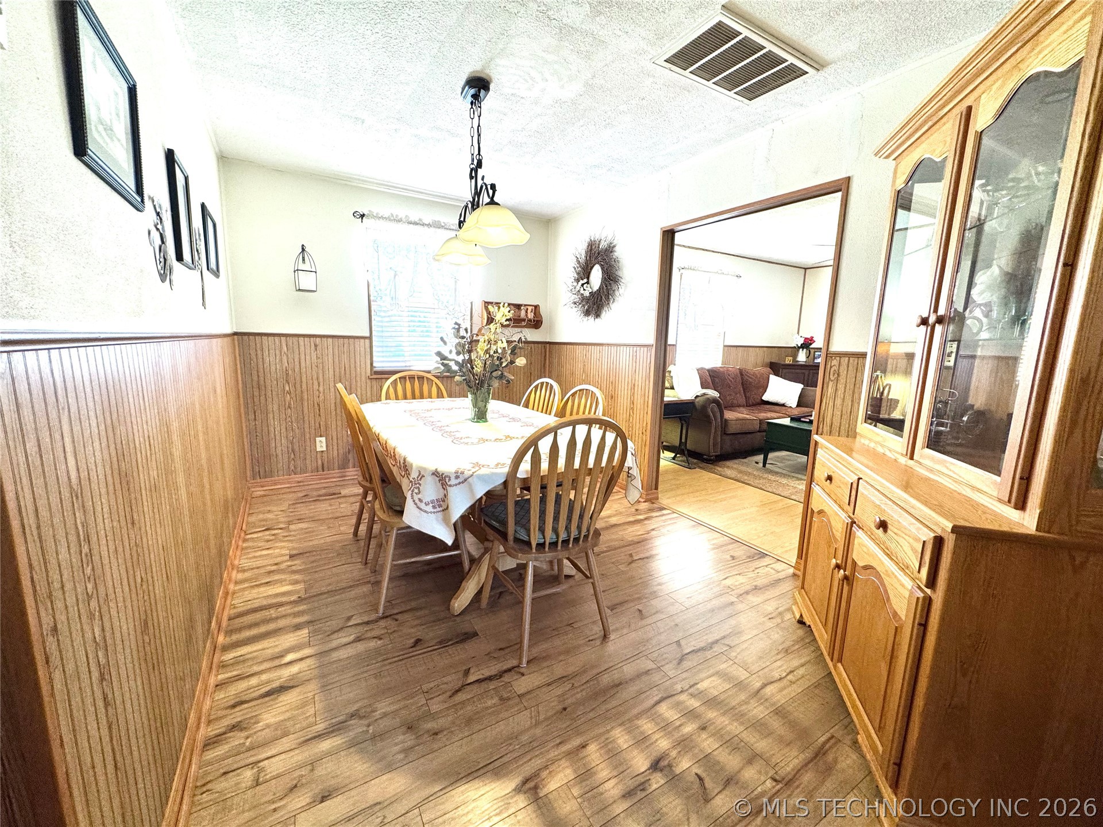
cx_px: 552
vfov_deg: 85.7
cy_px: 414
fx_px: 446
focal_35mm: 14
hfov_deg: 102.1
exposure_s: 1/60
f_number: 2.2
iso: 160
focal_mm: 2.22
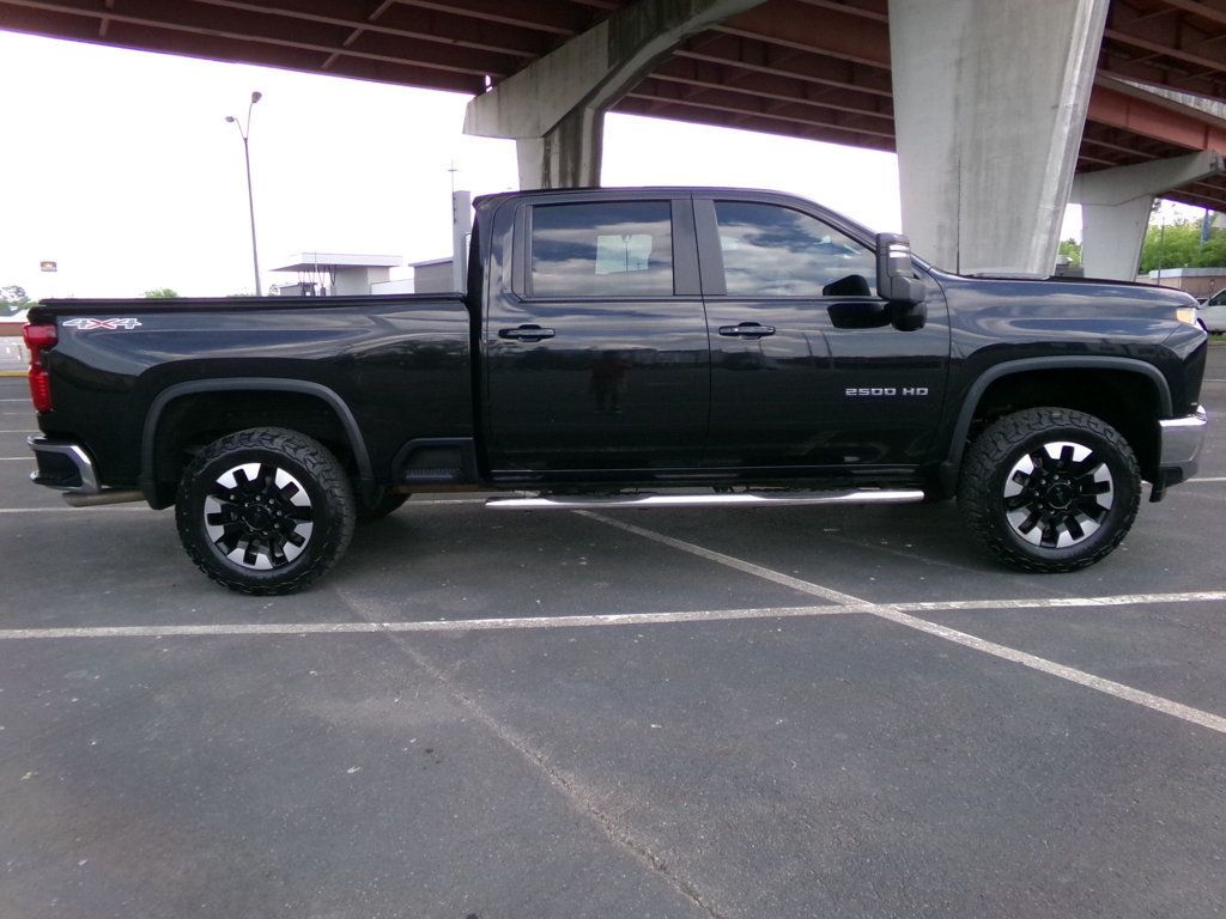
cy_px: 460
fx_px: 850
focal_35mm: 24
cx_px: 613
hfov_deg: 71.6
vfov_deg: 56.8
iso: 368
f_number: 11.07
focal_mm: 4.3
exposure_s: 1/60
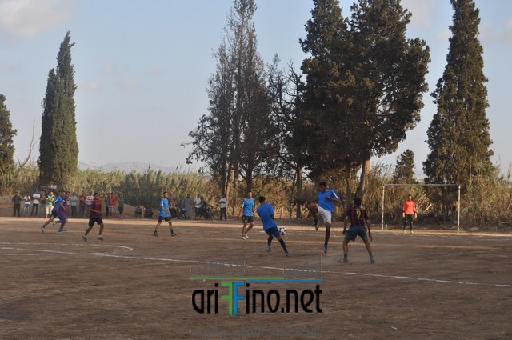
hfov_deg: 24.6
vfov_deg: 16.5
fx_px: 1172
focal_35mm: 82
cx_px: 256
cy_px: 170
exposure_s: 1/200
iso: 200
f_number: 10
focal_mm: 55
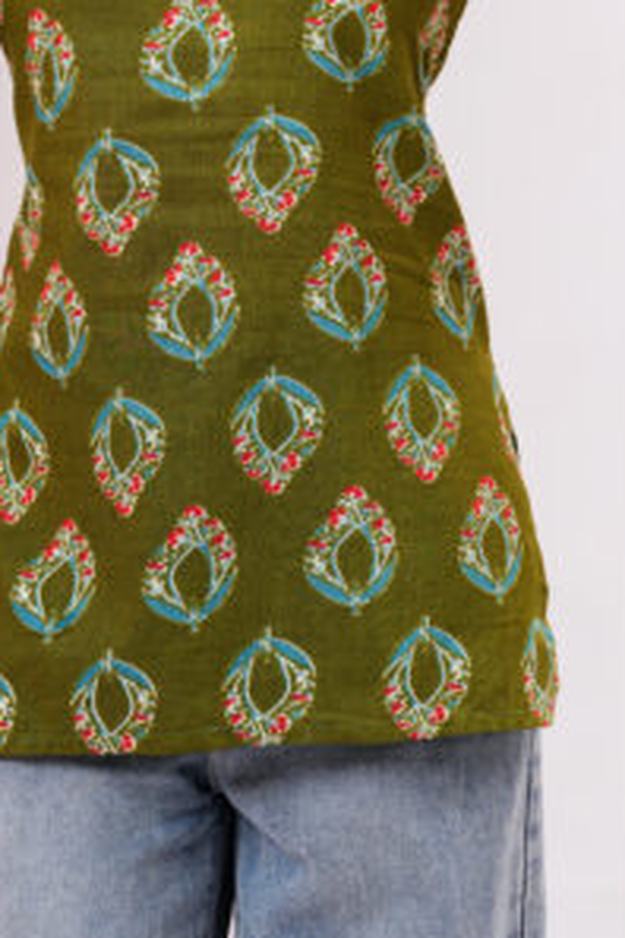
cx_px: 215
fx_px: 7734
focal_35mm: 297
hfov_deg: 4.6
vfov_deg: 6.9
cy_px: 63
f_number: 4.5
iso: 400
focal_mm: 147
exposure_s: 1/160
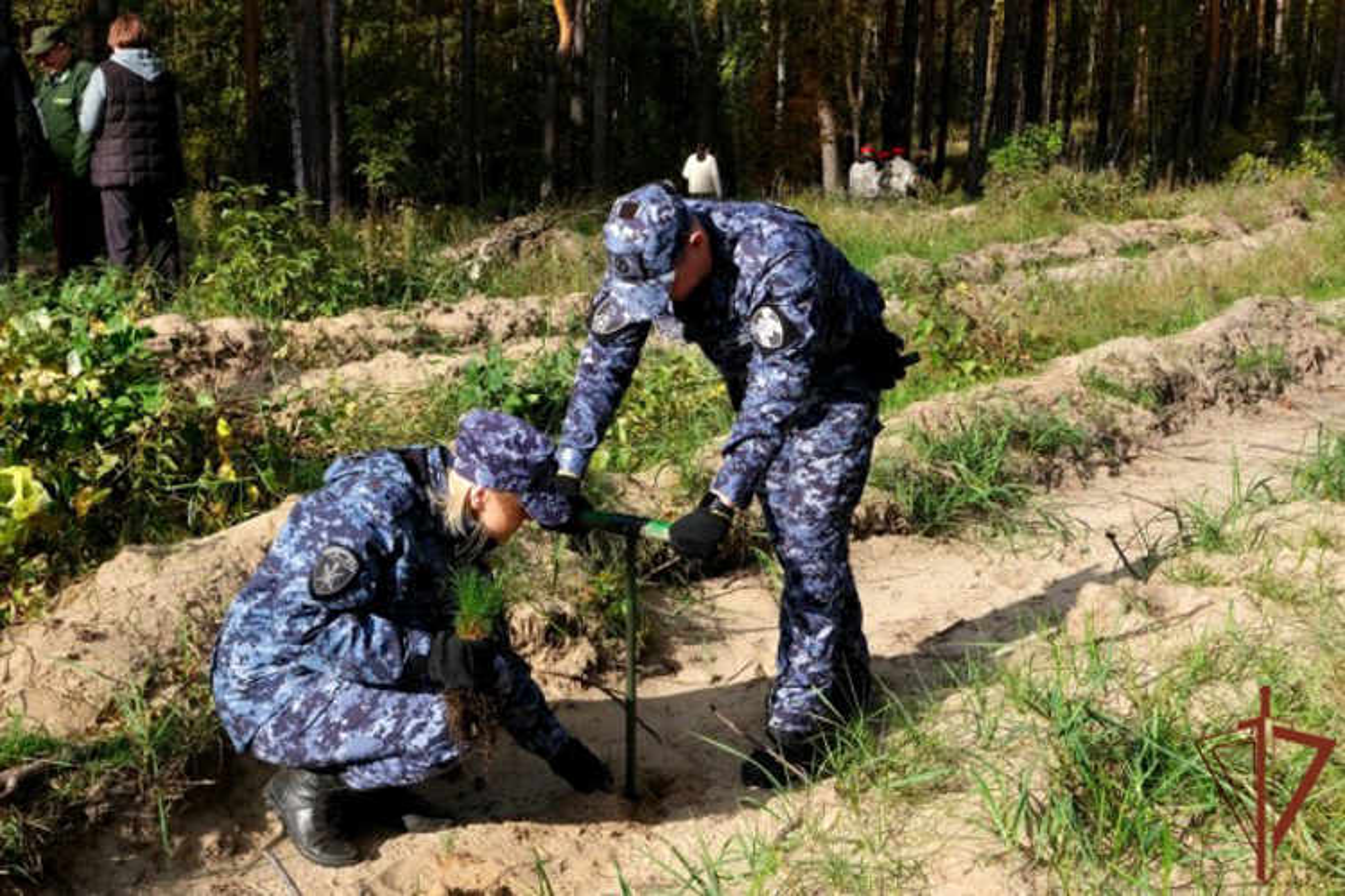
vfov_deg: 45.0
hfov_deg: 63.7
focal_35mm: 29
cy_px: 448
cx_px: 672
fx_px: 1083
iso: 200
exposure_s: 1/500
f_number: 5.6
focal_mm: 19.2
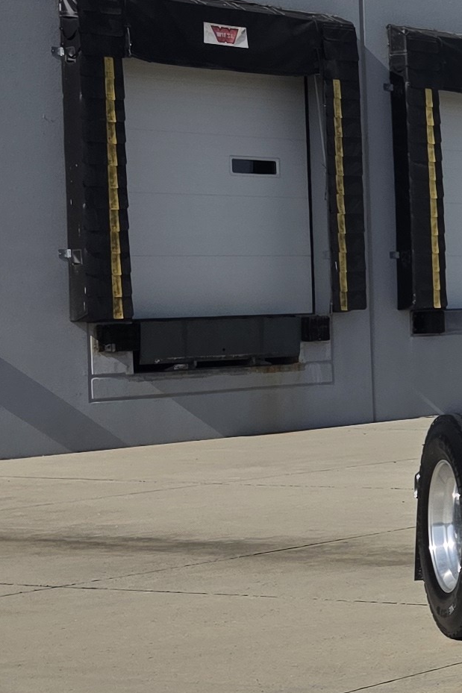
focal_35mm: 103
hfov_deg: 9.9
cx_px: 1408
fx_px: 1983
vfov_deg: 19.8
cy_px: 337
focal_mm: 6.3
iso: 50
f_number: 1.7
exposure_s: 1/7944
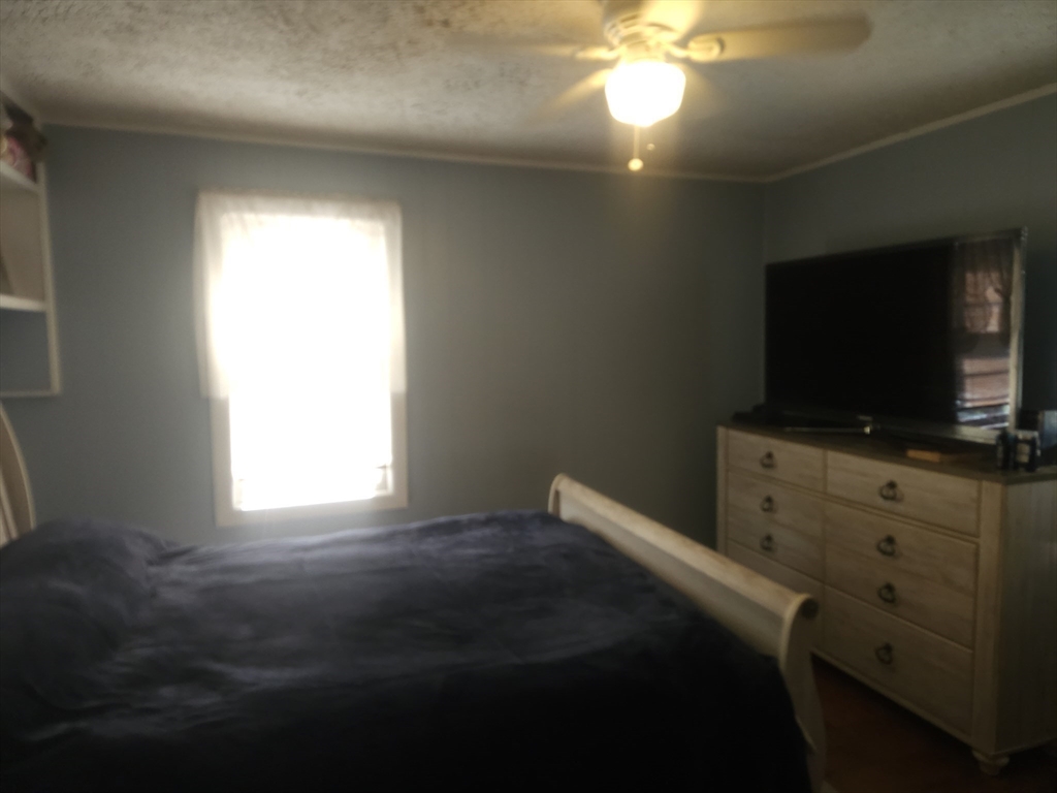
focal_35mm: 23
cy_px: 396
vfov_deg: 58.9
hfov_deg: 73.9
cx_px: 528
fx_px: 702
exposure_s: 1/60
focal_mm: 5.4
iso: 250
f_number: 1.8
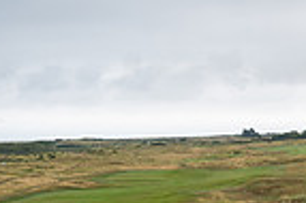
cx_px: 576
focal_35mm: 118
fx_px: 1002
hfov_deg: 14.8
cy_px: 359
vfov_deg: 10.9
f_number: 5
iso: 320
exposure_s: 1/320
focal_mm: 29
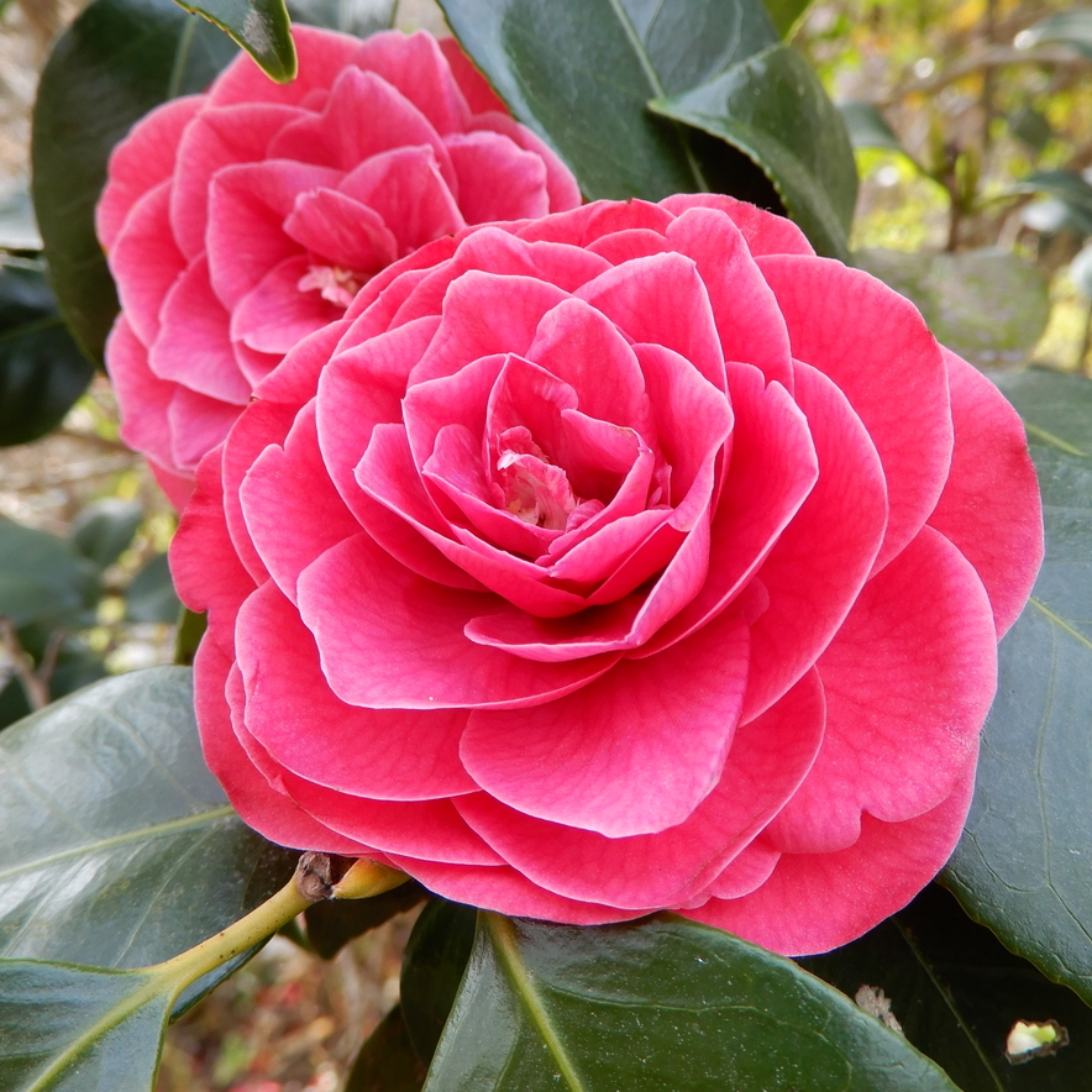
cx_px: 539
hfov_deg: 46.0
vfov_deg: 45.9
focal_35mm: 36
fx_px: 1285
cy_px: 456
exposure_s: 1/60
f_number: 3.5
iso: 80
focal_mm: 5.4
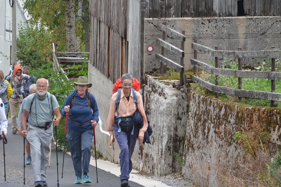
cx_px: 49
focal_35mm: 234
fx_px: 1825
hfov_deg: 8.8
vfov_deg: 5.9
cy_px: 65
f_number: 5.6
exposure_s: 1/125
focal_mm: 85
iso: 220
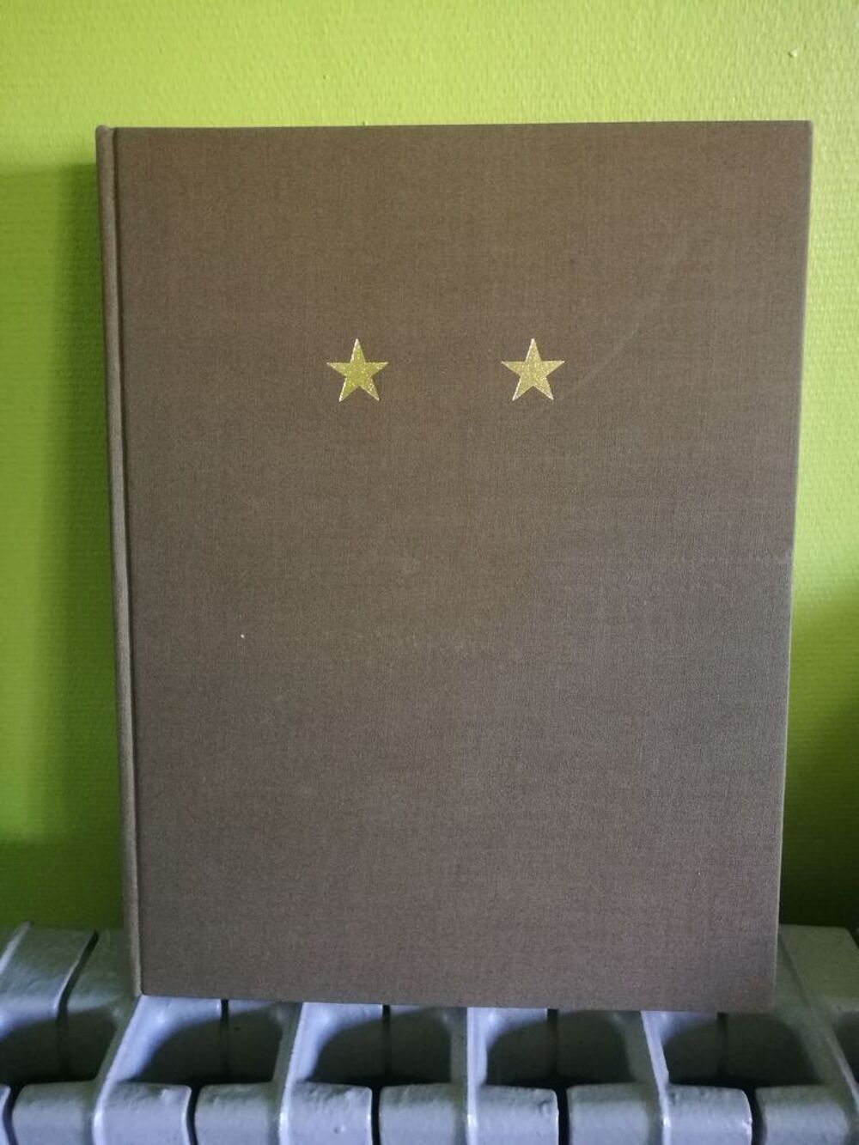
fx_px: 893
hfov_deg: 51.4
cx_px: 430
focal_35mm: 27
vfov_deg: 65.3
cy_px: 572
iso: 640
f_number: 2.2
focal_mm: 4.5
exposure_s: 1/16.7
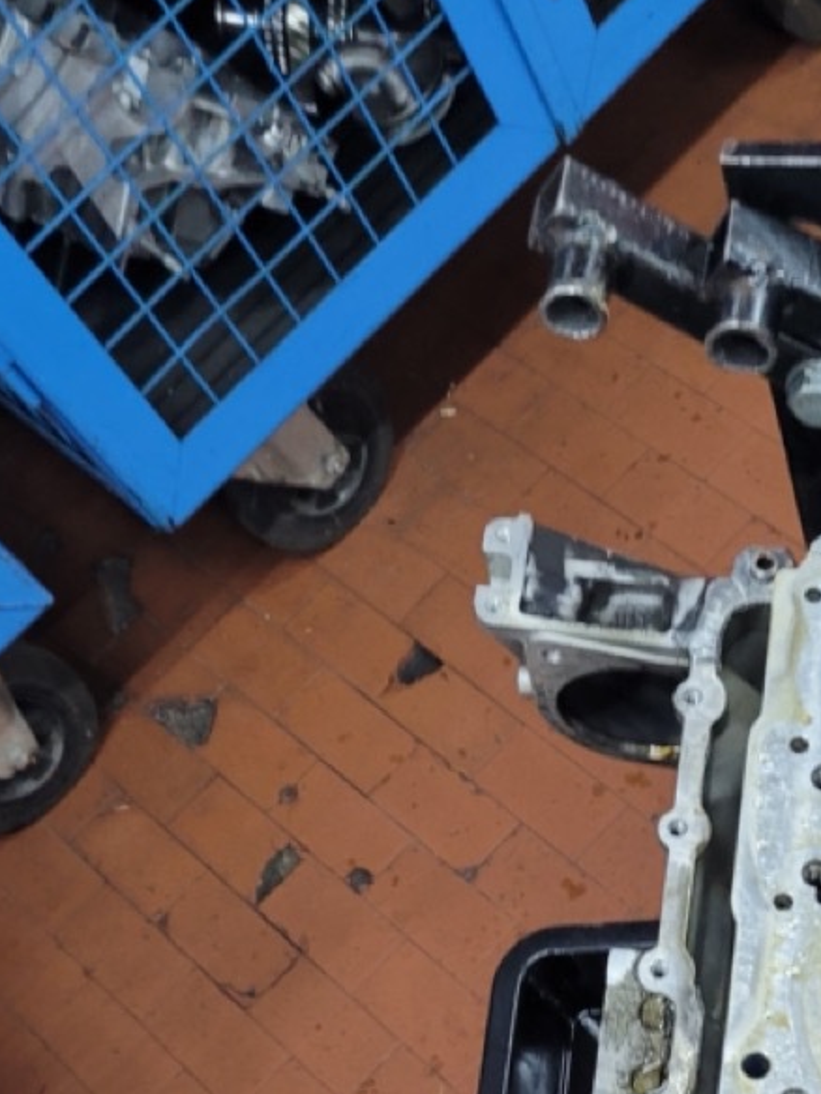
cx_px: 855
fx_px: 1803
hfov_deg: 24.3
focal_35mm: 57
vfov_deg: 31.0
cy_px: 1124
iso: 200
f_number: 1.8
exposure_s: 1/50
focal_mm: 5.4
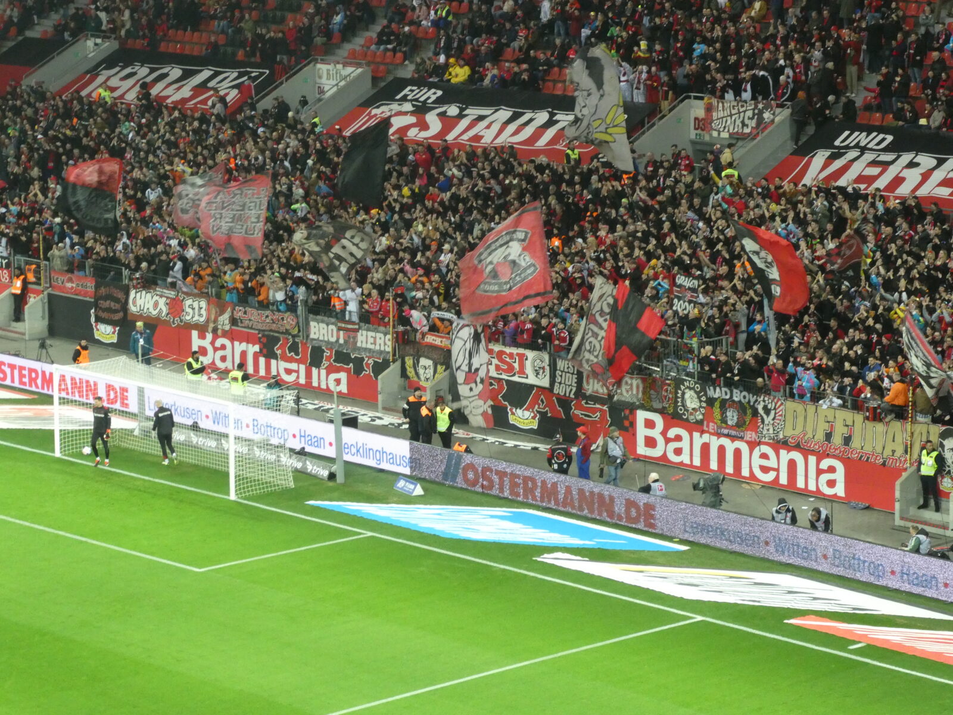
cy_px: 358
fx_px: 3166
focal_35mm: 115
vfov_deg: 12.9
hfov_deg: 17.1
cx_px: 476
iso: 640
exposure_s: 1/80
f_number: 5.1
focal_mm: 20.6
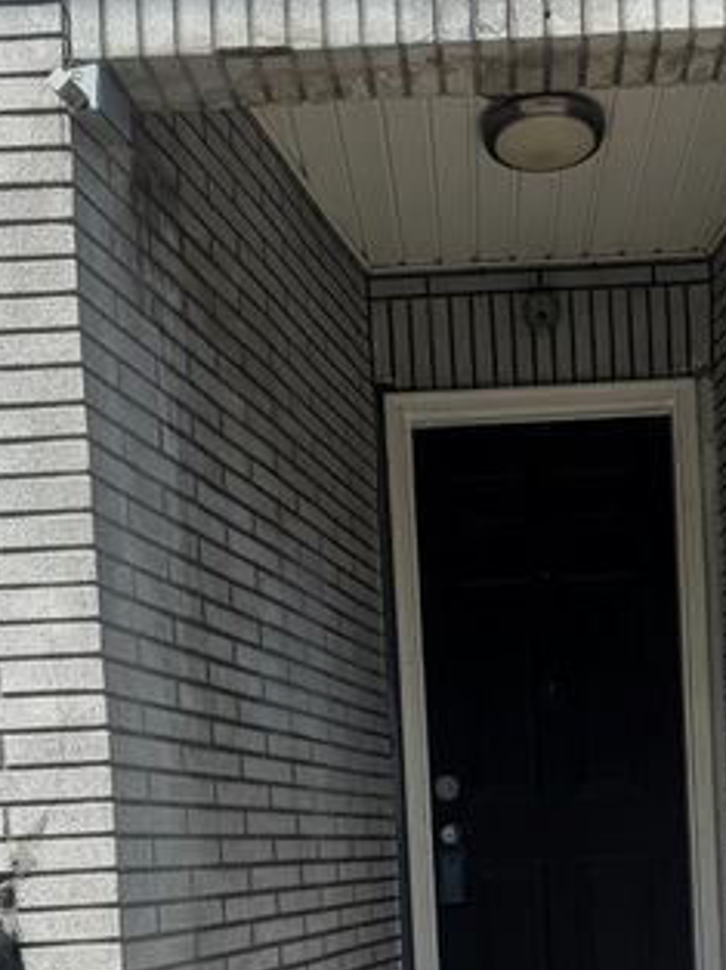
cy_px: 876
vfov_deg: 35.3
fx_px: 1428
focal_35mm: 51
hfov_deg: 28.3
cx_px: 507
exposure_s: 1/4608
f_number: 1.78
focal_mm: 6.76
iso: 80
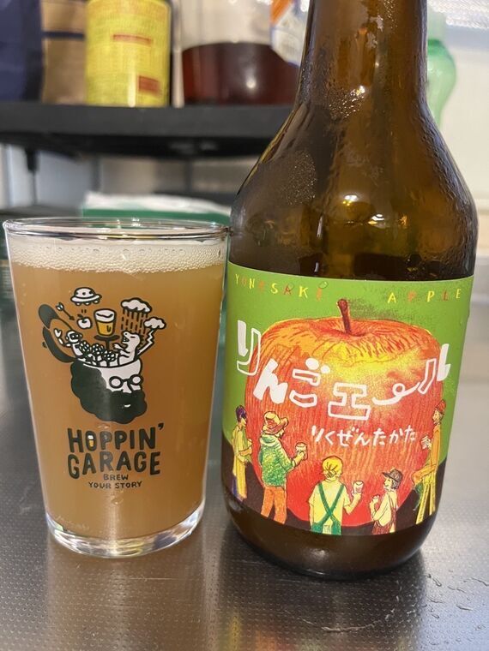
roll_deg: -1.6
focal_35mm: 26
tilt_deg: -14.9
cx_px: 244
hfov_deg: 53.1
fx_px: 490
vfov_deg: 67.3
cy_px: 326
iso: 500
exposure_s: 1/60
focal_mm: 5.1
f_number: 1.6
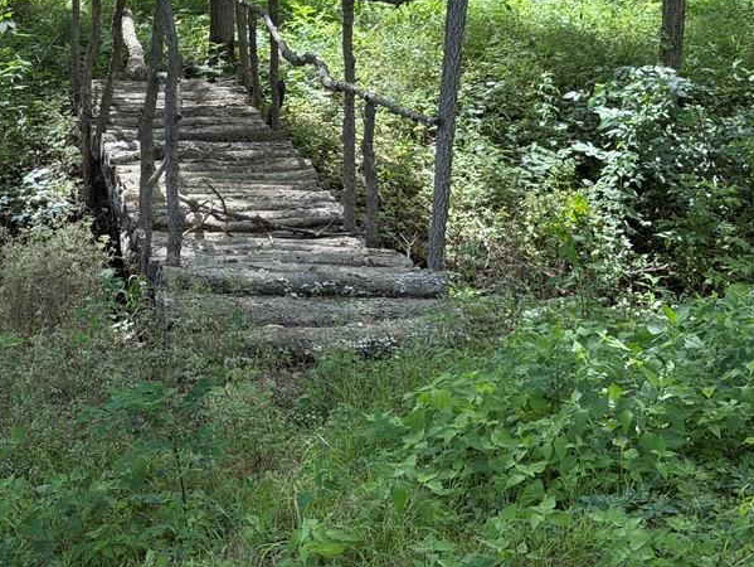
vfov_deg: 17.8
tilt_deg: -8.2
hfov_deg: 23.7
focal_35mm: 82
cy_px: 106
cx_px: 253
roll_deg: +0.9
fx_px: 1787
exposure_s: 1/810
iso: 80
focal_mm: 6.76
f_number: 1.78
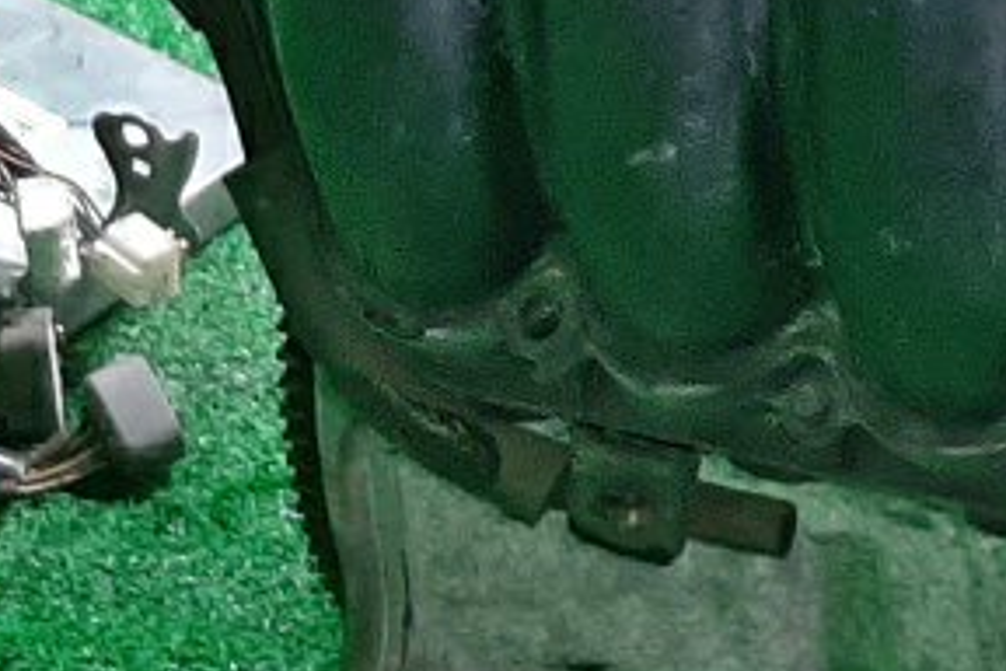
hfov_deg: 15.1
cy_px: -52
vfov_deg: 10.1
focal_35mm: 135
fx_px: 3772
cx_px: 842
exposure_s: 1/33
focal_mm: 3.93
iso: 167
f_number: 1.7
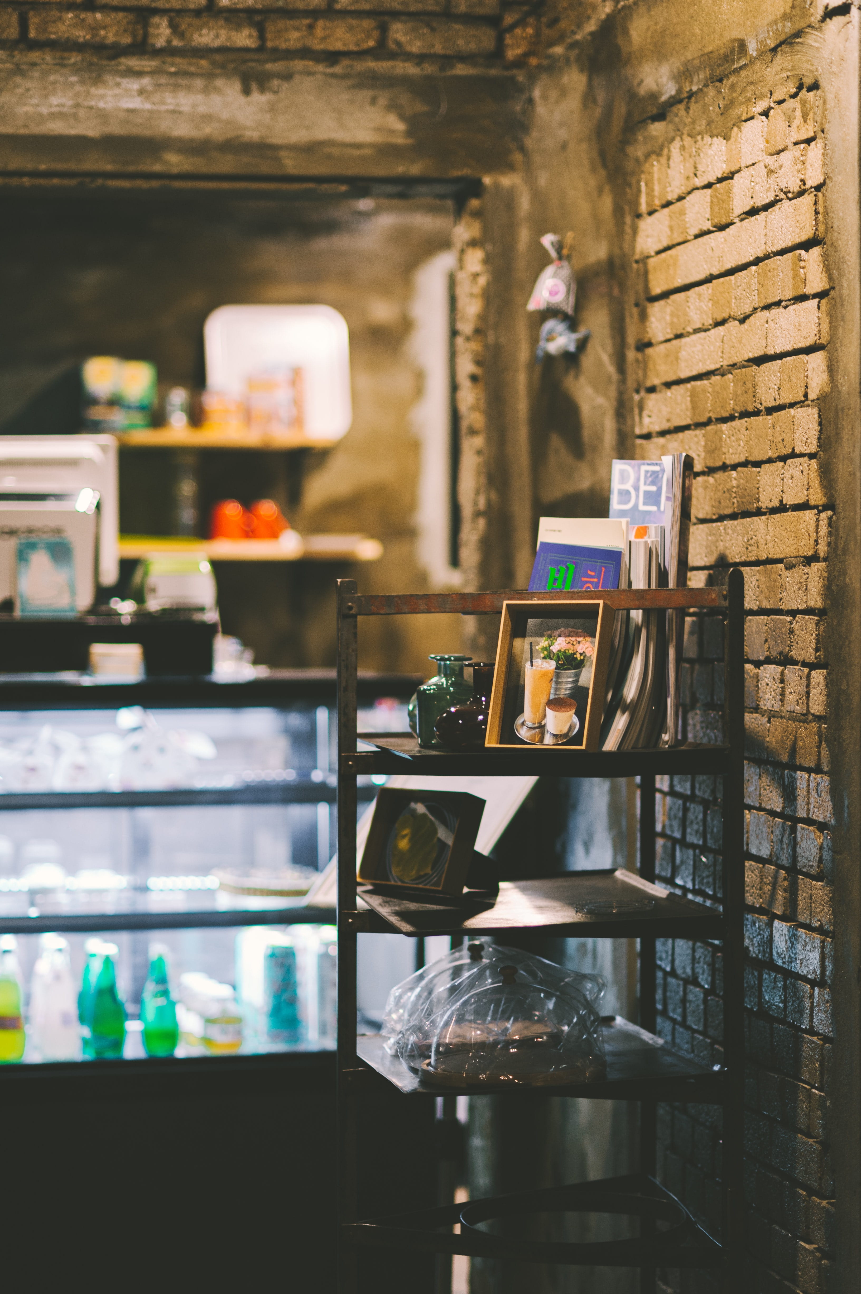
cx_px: 430
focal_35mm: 85
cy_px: 647
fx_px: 3052
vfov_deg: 23.9
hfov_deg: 16.1
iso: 900
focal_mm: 85
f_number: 1.8
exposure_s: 1/125
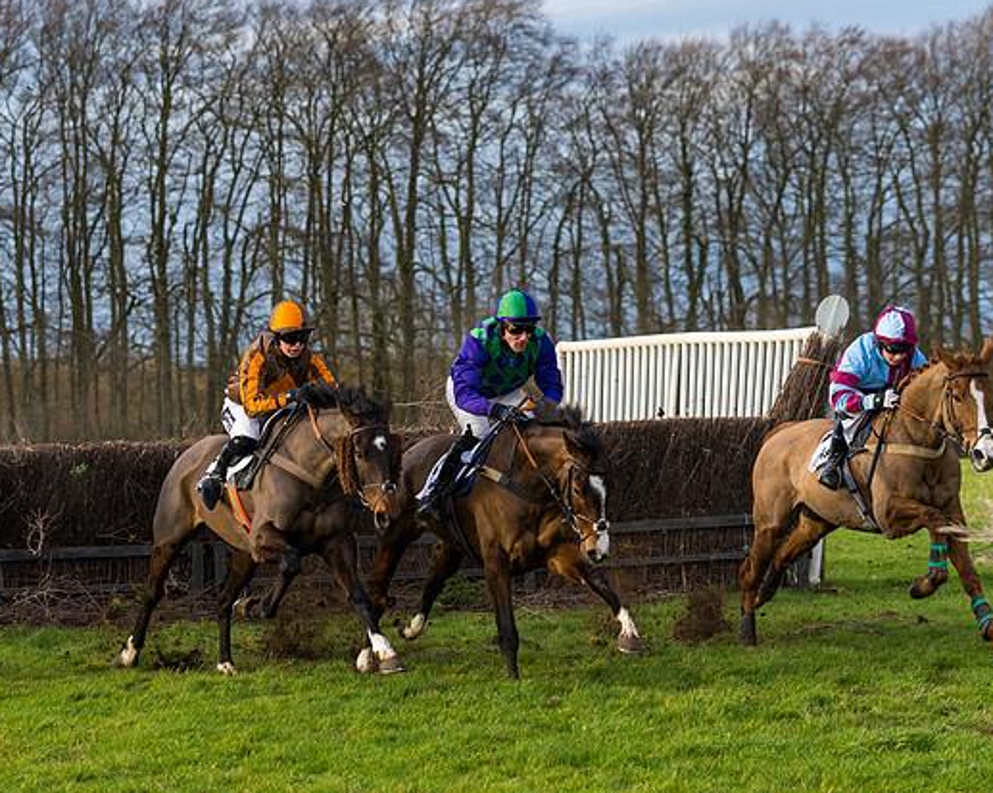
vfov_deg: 11.5
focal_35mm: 134
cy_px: 366
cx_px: 322
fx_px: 3936
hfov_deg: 14.4
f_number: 4
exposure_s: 1/1000
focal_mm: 90
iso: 400
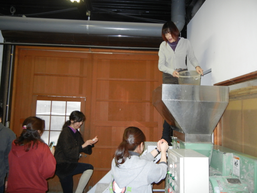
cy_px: 96
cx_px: 128
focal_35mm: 30
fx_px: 223
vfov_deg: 46.8
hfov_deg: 60.0
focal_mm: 5.4
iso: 396
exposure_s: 1/30
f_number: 3.5
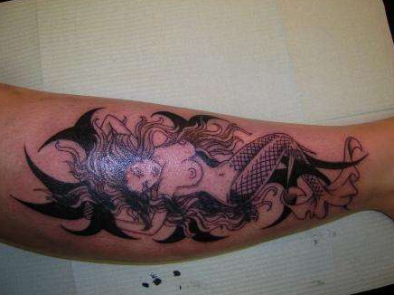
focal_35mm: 36
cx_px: 196
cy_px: 148
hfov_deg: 51.4
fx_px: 409
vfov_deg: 39.6
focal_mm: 5.8
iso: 50
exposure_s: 1/60.1
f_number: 2.9
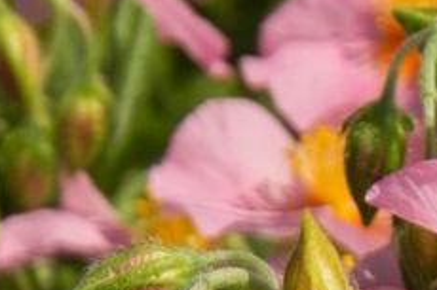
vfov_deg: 1.8
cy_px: 591
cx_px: 93
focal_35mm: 767
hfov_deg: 2.7
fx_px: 9304
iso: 174
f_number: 4.5
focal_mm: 37.7
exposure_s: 1/2000
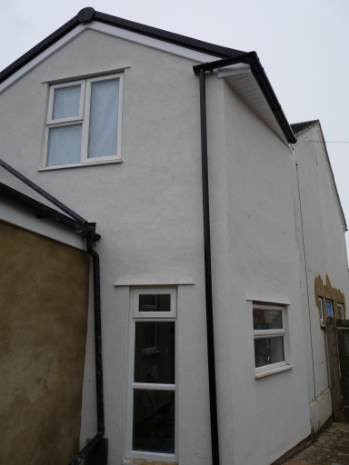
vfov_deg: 65.3
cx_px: 174
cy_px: 232
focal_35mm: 27
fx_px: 363
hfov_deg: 51.4
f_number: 3.2
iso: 100
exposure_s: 1/100
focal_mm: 4.8
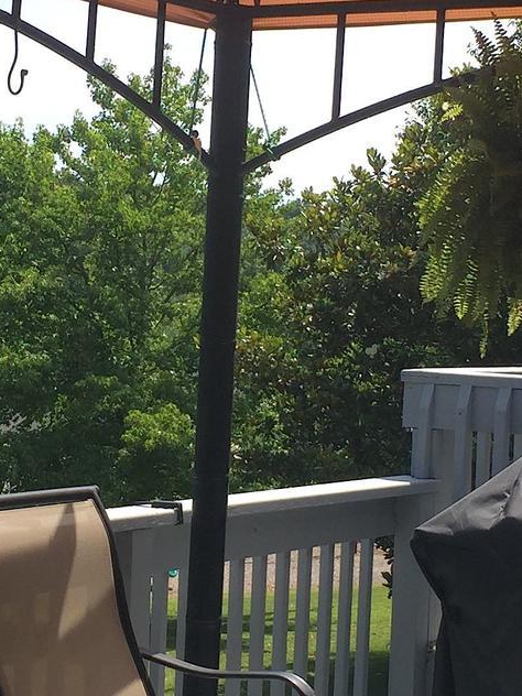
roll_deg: -3.4
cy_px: 335
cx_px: 181
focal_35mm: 94
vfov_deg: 20.9
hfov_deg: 15.7
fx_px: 1890
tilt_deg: -2.3
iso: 32
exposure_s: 1/879
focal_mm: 4.15
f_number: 2.2
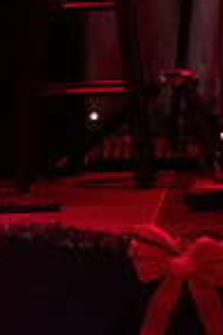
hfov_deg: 0.9
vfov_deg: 1.3
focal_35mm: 1538
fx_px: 14323
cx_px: -399
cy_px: 184
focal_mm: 324
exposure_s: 1/320
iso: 5000
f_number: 8
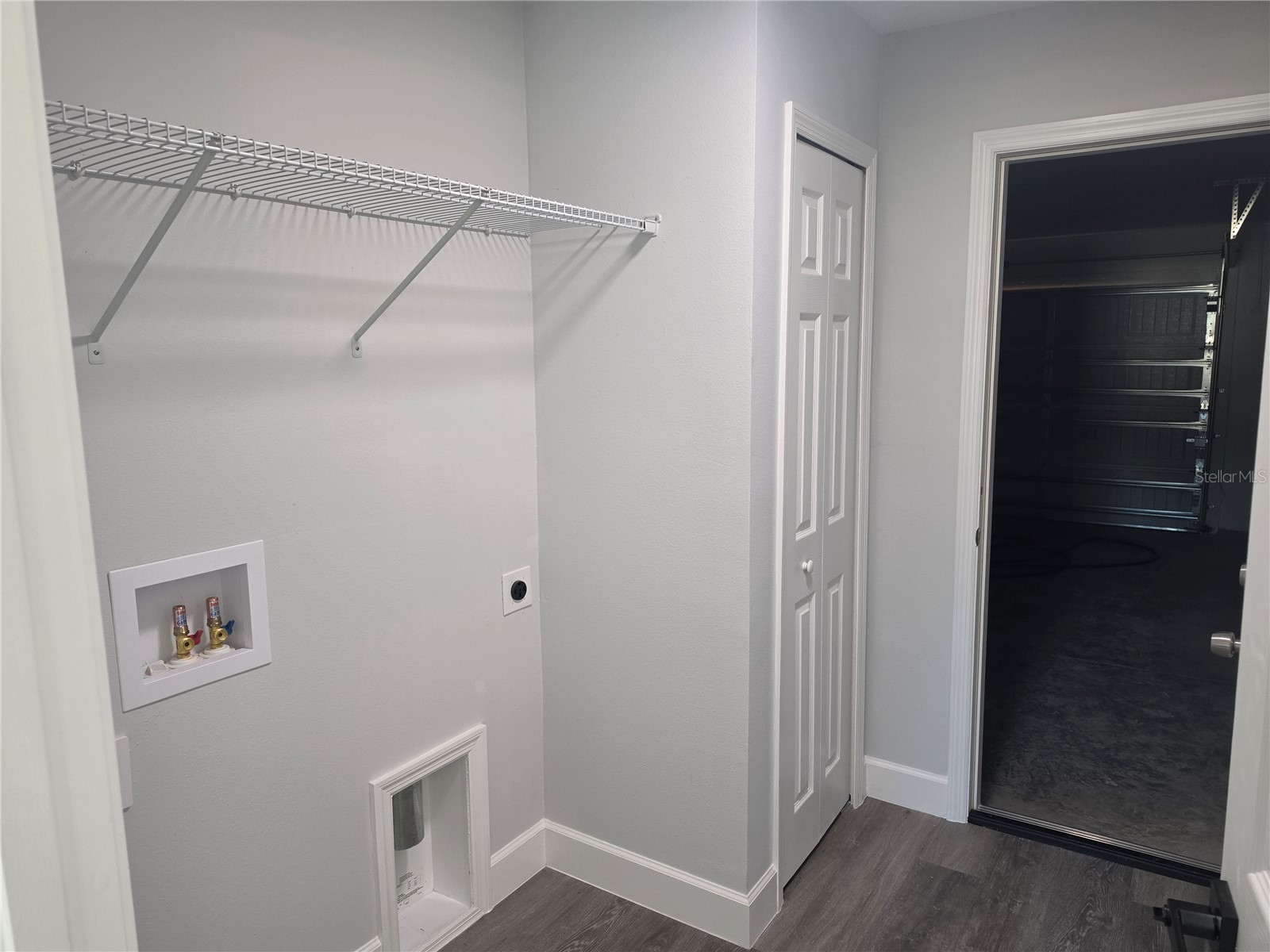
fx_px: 844
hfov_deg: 73.9
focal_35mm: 23
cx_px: 635
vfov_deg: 58.9
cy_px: 476
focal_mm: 6.5
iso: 160
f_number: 1.4
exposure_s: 1/120
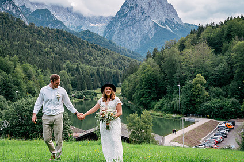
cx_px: 87
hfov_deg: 37.9
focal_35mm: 52
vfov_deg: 25.9
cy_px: 101
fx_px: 352
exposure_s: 1/200
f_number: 7.1
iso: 500
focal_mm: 38
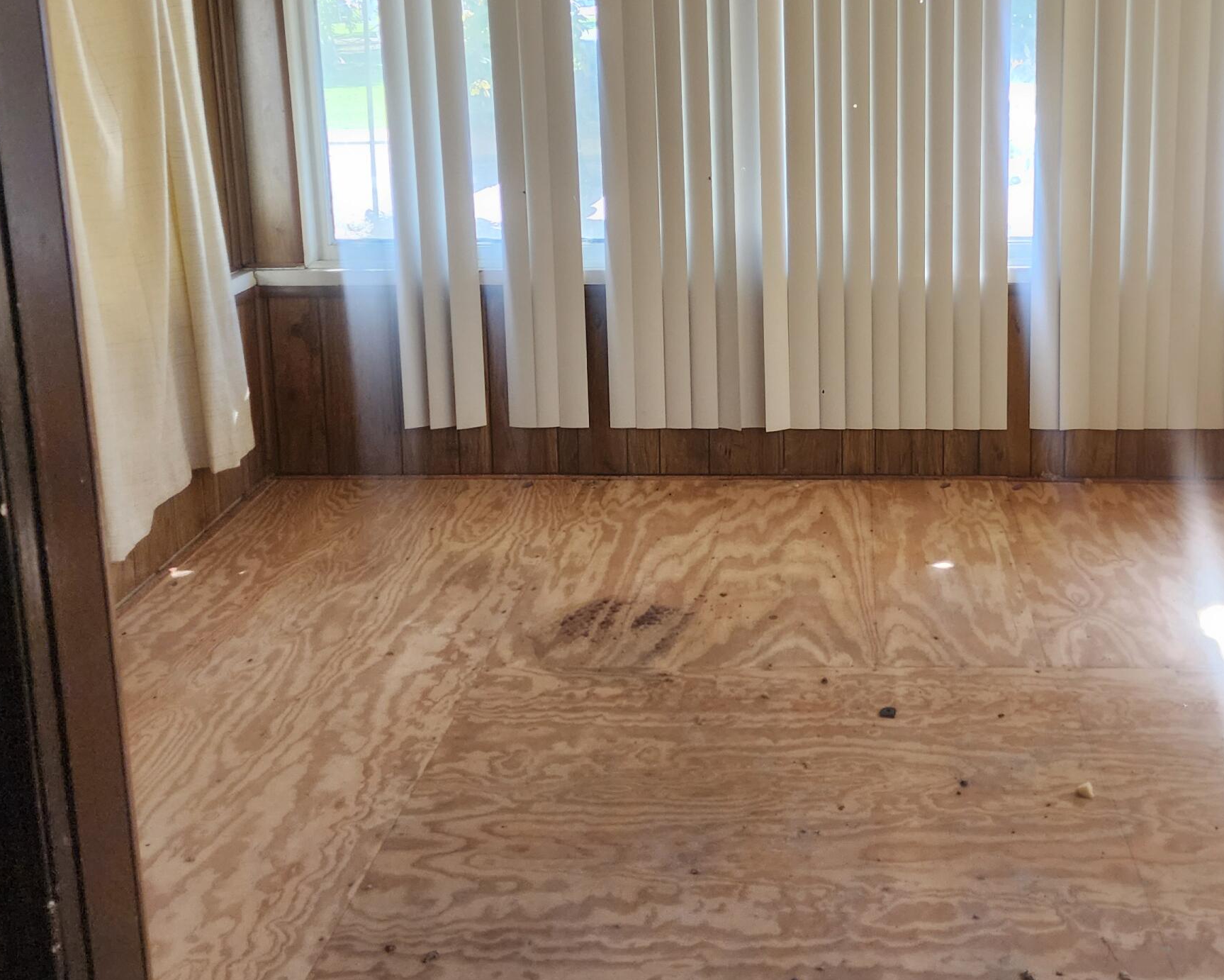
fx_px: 1413
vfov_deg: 37.2
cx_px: 782
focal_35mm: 39
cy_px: 238
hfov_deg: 46.3
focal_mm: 6.4
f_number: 1.8
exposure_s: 1/120
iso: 250
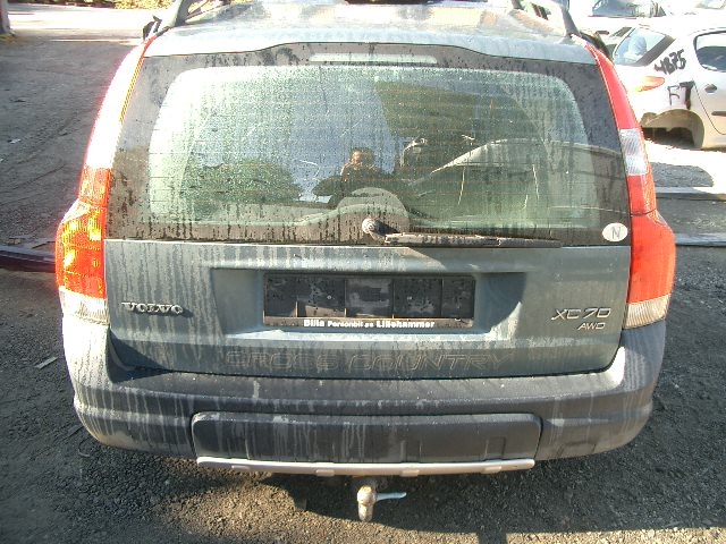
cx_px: 363
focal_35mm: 35
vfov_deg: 40.7
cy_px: 272
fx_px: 734
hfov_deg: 52.6
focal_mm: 5.8
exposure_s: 1/80
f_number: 2.6
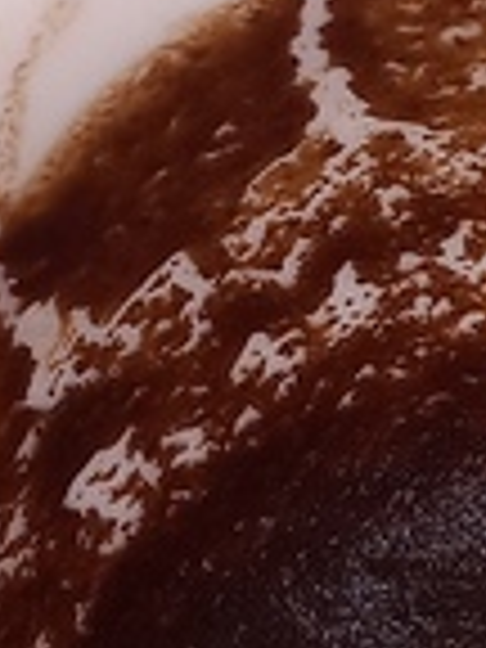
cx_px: 666
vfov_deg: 11.5
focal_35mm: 172
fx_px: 3220
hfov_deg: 8.5
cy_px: 450
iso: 32
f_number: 1.8
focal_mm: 4
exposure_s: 1/100
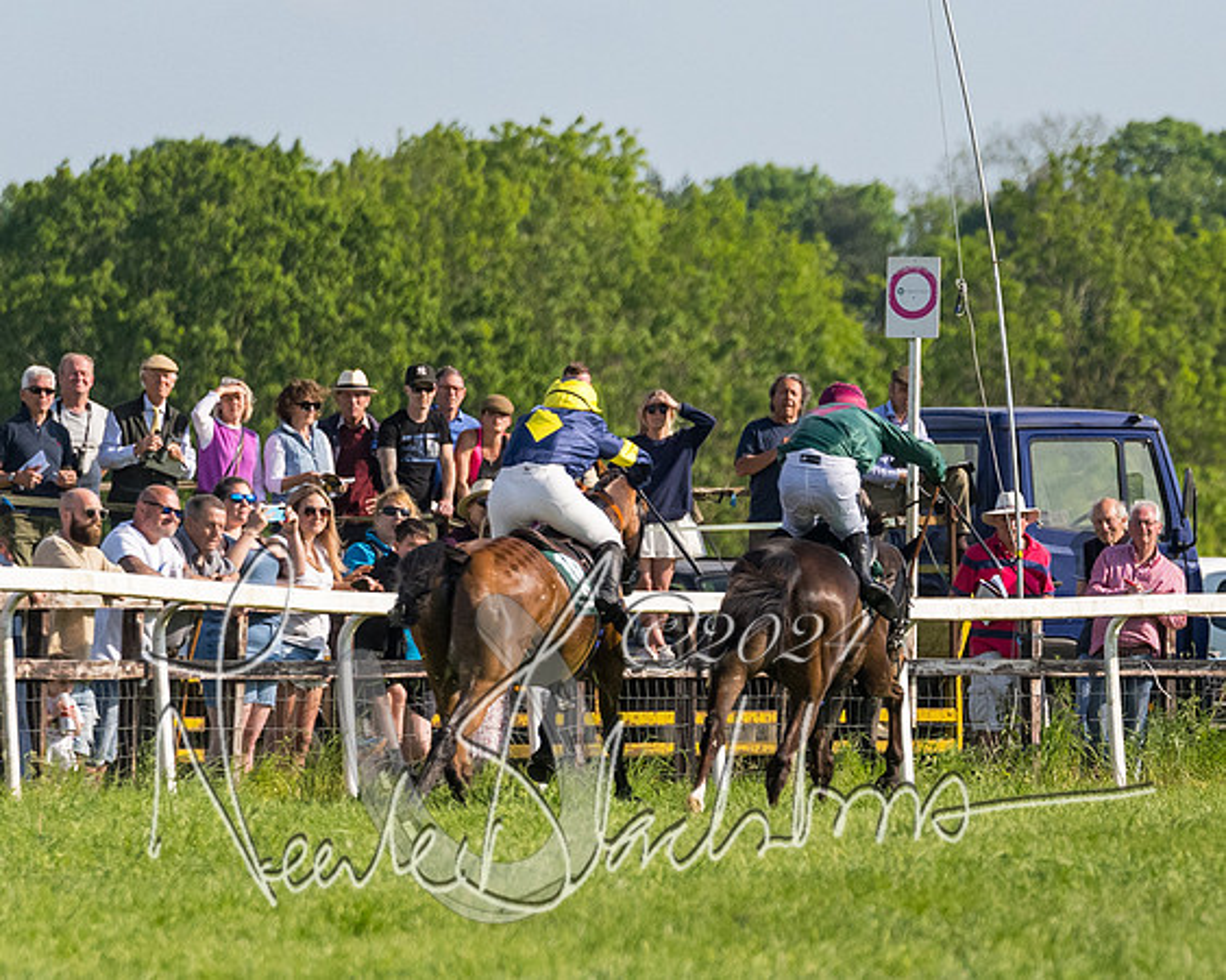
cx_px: 1330
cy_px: 756
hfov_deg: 2.9
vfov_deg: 2.3
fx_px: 24129
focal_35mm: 665
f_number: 4
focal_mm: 200
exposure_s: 1/8000
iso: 500
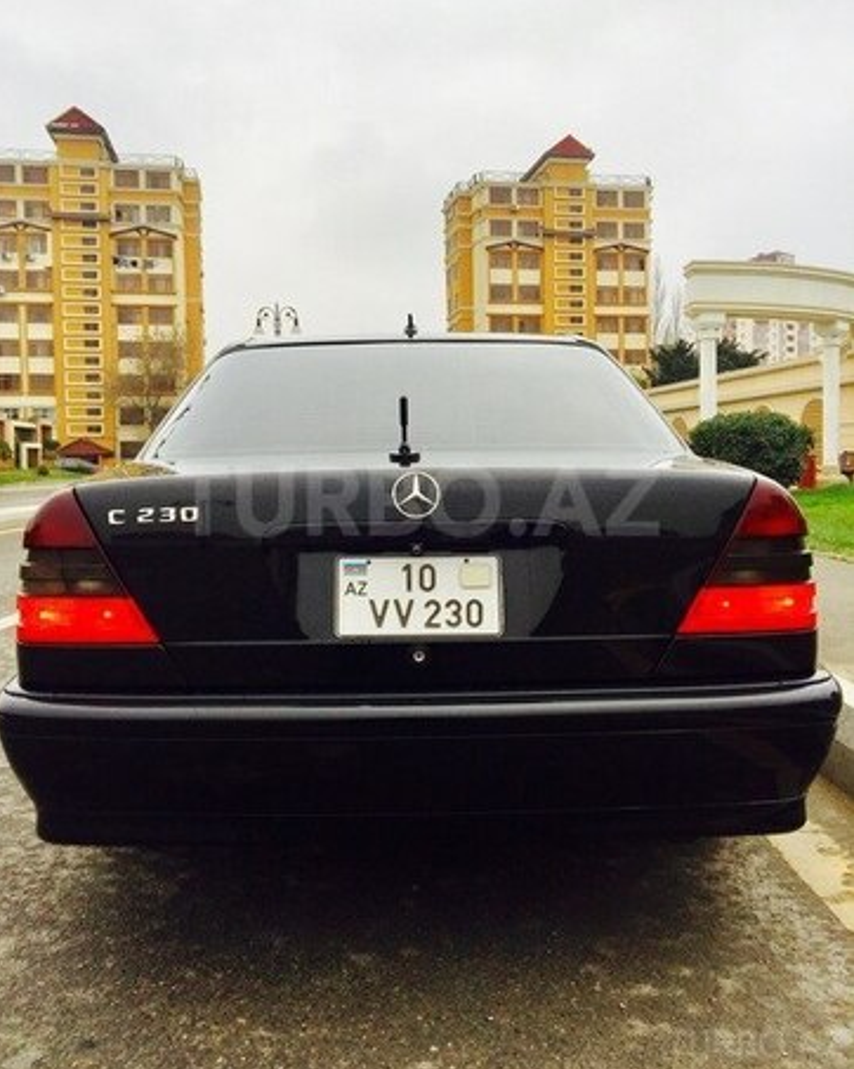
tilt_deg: -1.7
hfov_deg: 47.1
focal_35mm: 31
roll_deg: +0.4
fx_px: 980
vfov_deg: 57.2
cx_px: 418
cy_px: 500
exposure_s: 1/291
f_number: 2.2
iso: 32
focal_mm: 4.15
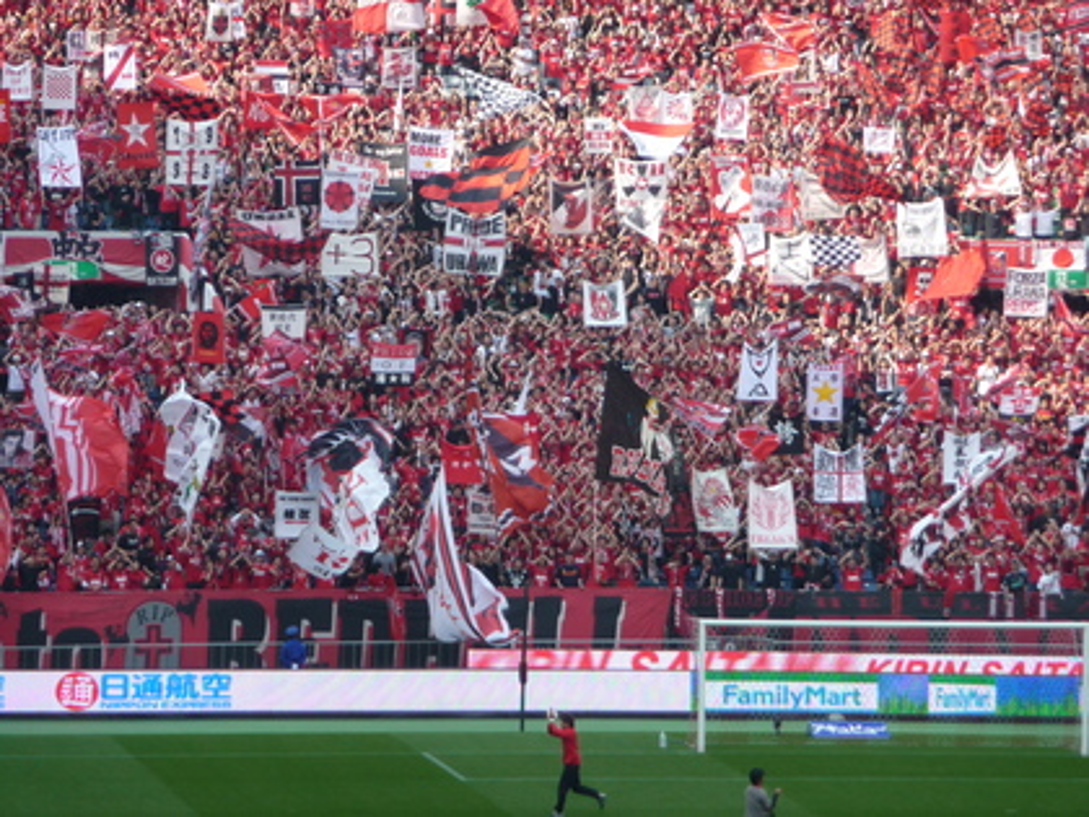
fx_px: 8809
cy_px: 408
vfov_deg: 5.3
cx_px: 544
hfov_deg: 7.1
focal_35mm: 280
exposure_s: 1/160
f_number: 4.9
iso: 100
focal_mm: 47
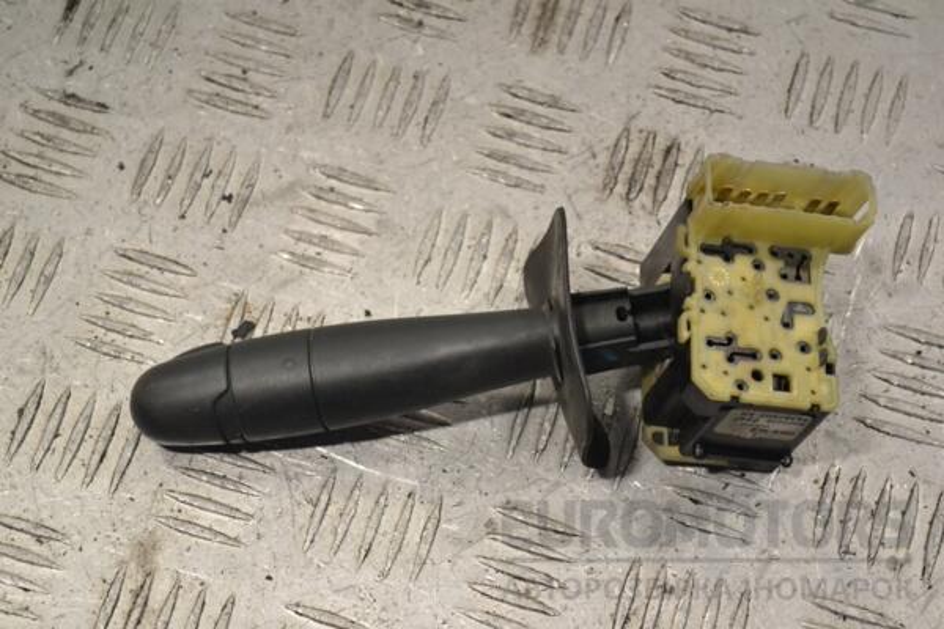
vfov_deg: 16.6
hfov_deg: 24.6
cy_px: 314
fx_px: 2163
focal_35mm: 82
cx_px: 472
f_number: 5.6
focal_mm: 55
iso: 3200
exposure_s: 1/640
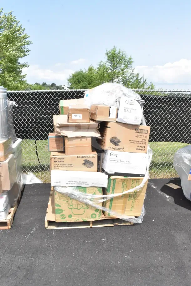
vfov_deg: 67.4
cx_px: 96
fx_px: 215
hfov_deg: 47.9
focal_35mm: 27
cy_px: 143
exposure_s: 1/2000
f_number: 22
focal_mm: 18
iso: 6400
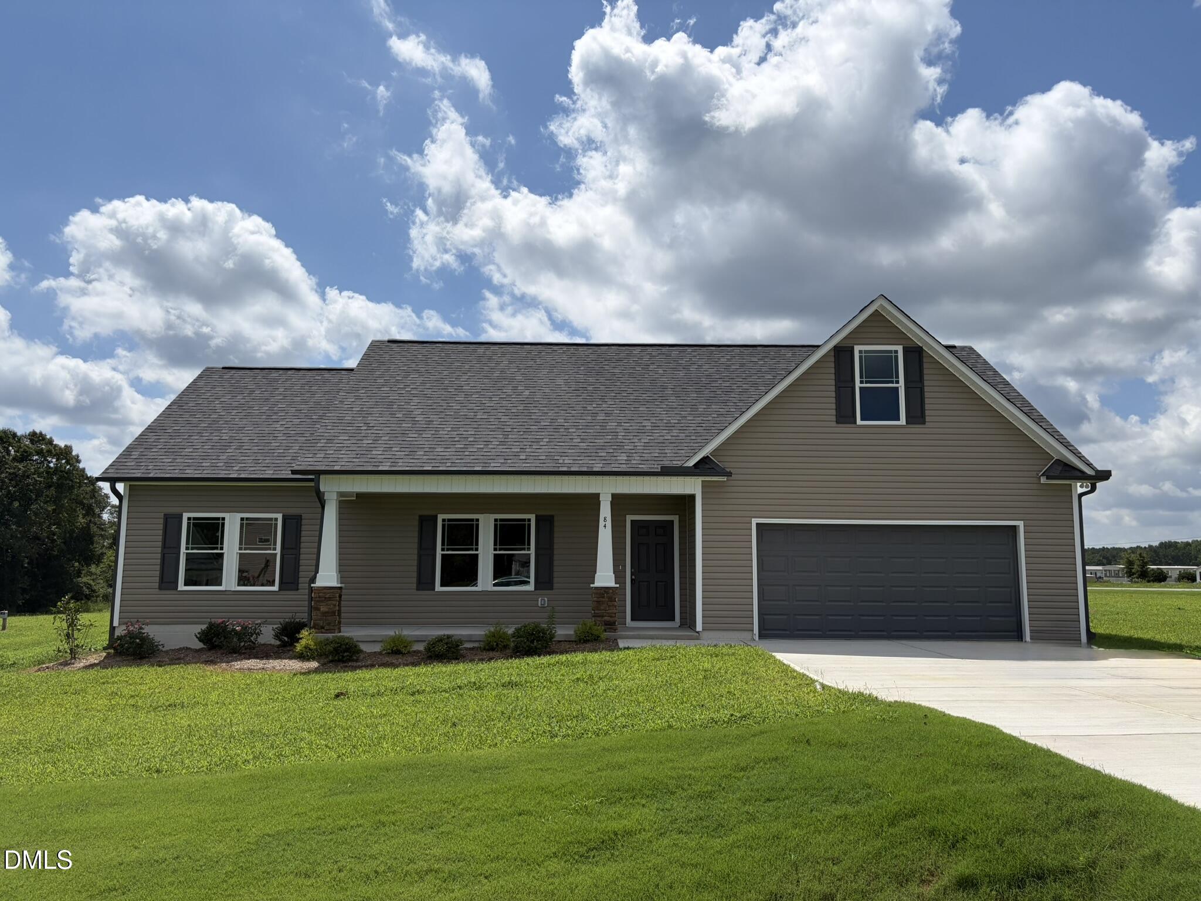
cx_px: 600
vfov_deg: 53.1
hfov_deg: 67.3
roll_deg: +0.1
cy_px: 450
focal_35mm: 26
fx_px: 902
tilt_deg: +8.3
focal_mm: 5.96
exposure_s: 1/6993
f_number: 1.6
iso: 50
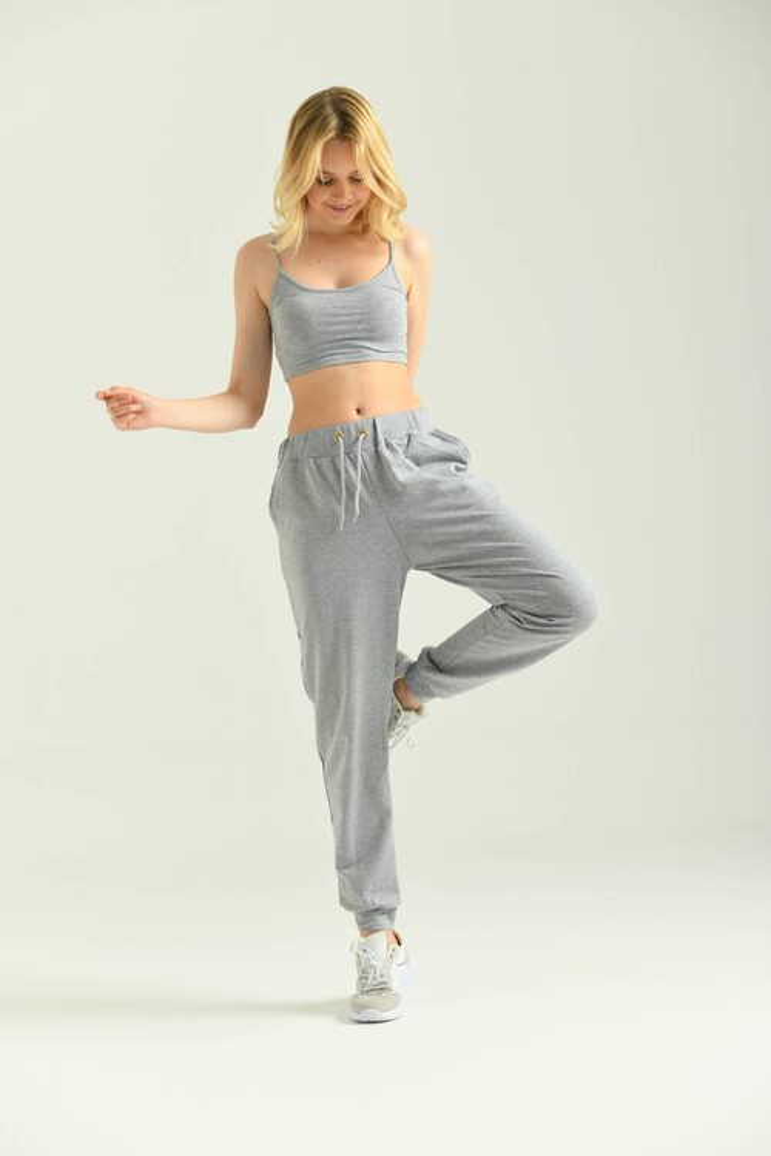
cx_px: 386
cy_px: 578
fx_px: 2409
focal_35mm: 75
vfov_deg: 27.0
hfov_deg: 18.2
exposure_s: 1/160
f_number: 5.6
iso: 125
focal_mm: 75
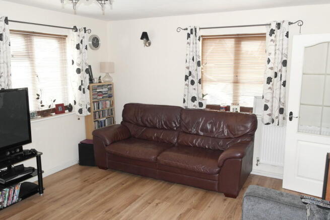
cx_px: 165
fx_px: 275
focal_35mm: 30
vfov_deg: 43.6
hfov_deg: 61.9
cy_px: 110
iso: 800
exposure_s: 1/40
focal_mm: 20
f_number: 6.3
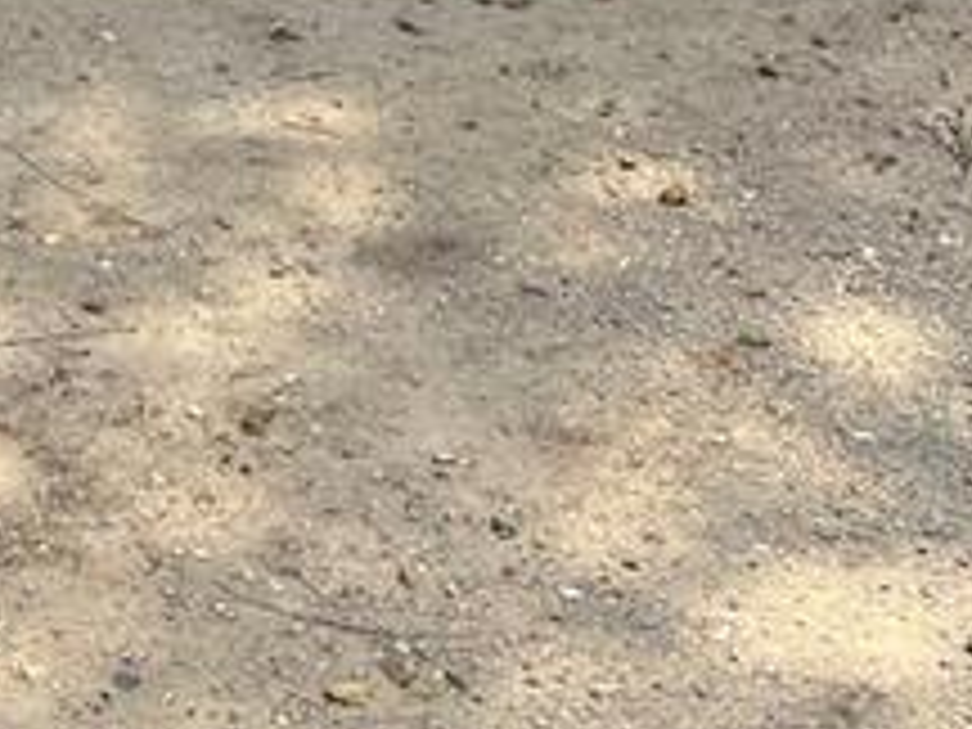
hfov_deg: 15.4
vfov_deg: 10.6
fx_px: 3454
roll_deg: +0.2
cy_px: -929
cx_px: -198
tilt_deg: -4.9
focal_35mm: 123
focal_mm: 5.7
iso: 50
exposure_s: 1/909
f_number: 1.5
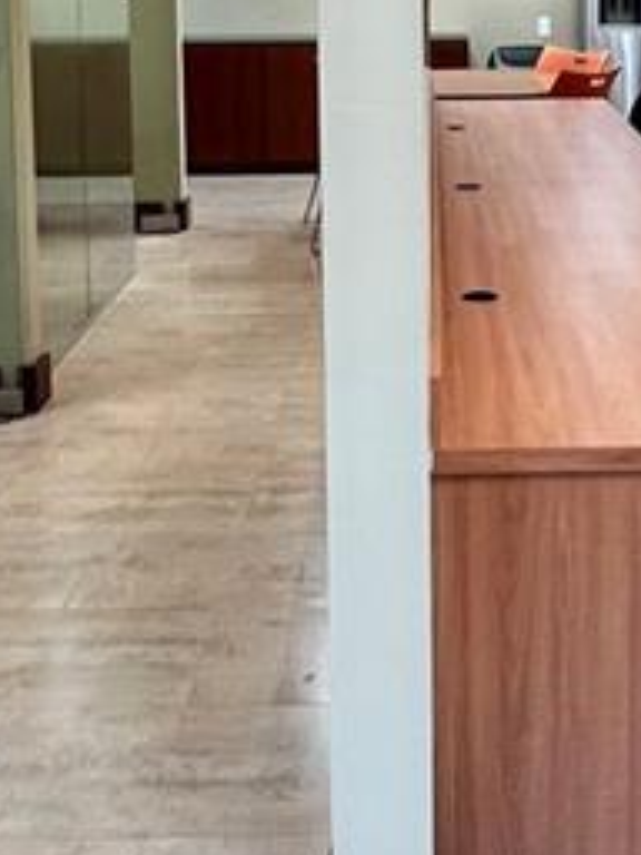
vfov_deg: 30.4
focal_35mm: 61
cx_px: 444
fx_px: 1506
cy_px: 100
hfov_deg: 23.9
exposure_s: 1/120
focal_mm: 1.57
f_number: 1.8
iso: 200
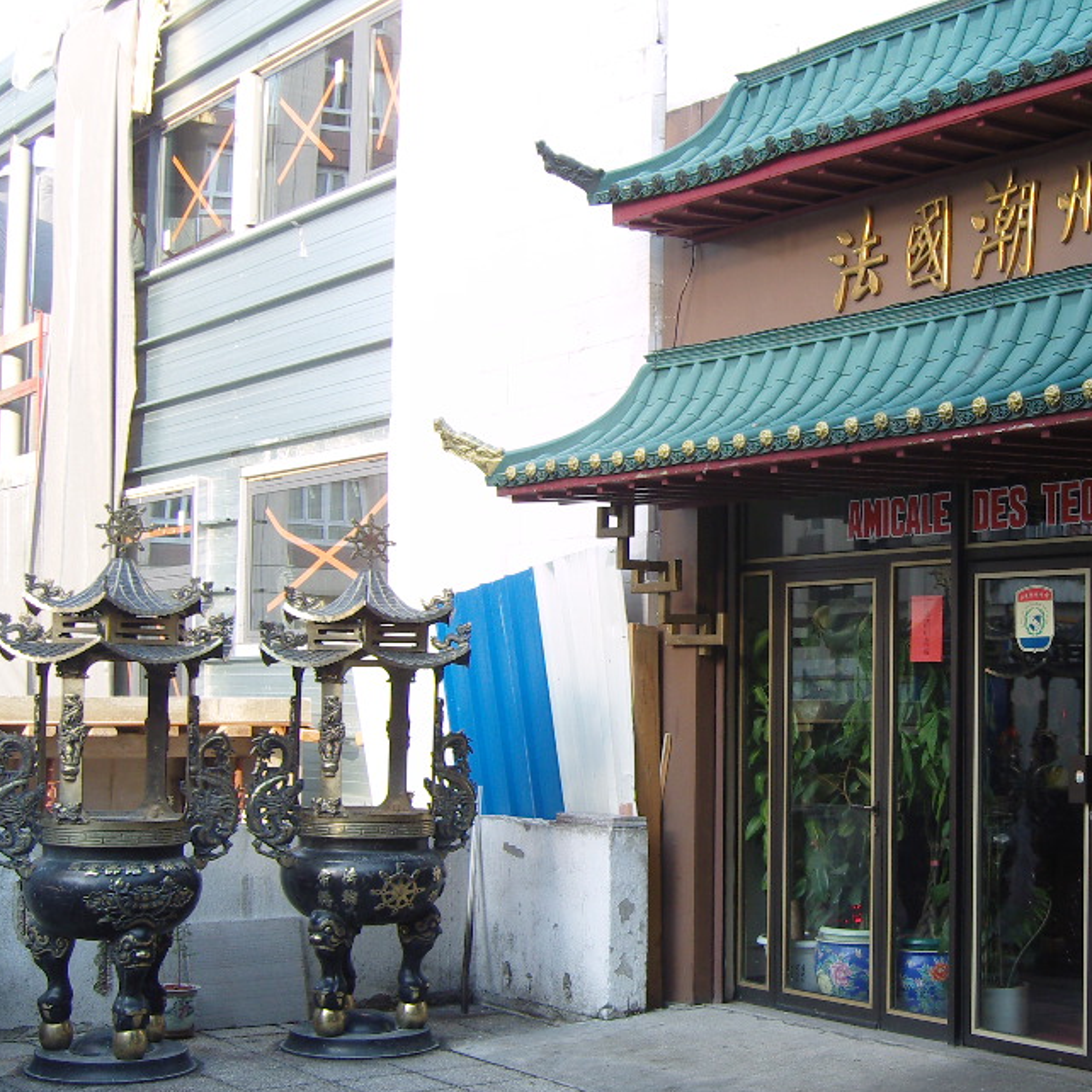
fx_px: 2213
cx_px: 805
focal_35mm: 62
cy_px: 609
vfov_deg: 27.7
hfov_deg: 27.4
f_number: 3.1
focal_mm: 9.4
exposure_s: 1/60
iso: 100
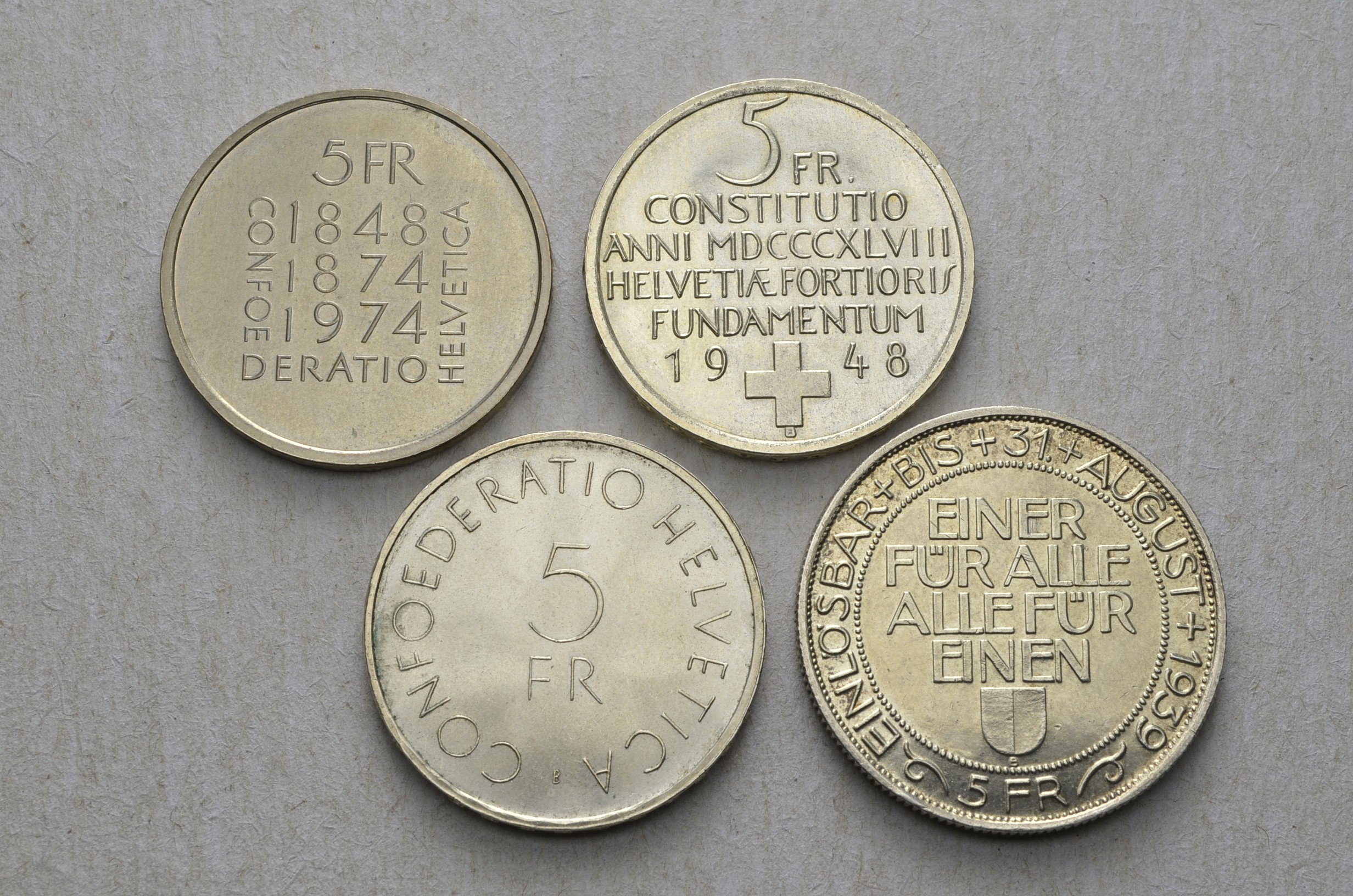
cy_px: 448
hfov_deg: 30.6
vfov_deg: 20.5
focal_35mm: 66
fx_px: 2475
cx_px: 676
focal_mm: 44
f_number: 14
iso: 400
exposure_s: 1/250
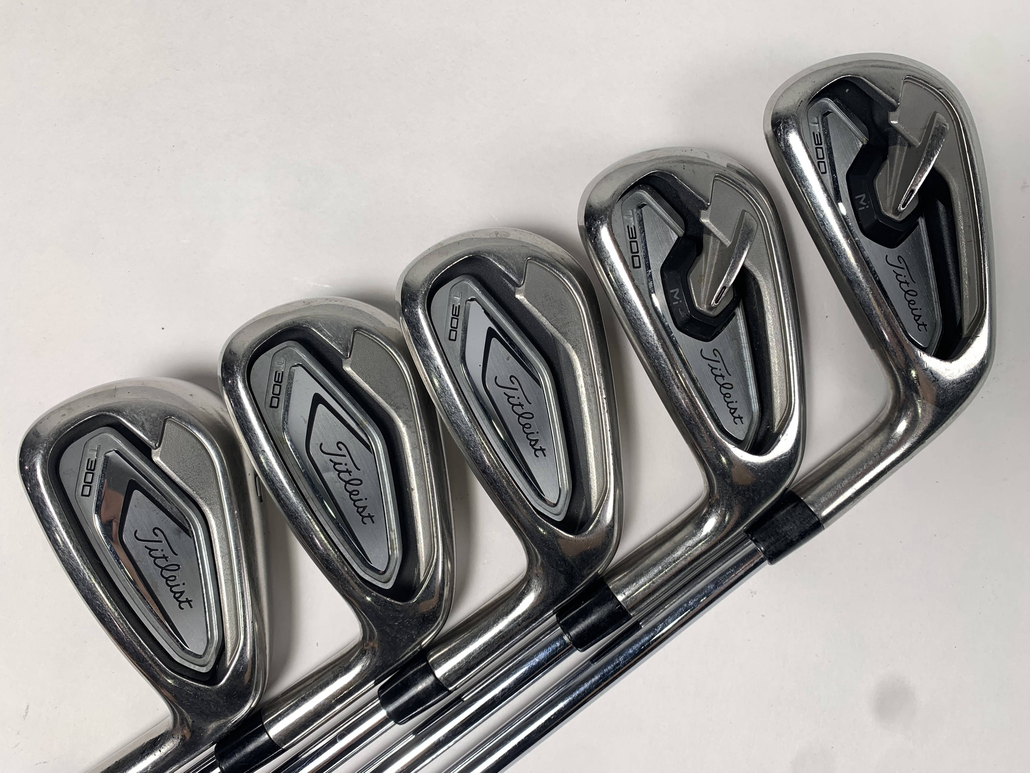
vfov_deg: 53.1
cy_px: 386
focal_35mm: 26
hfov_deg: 67.3
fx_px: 774
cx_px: 515
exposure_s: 1/126
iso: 25
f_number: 1.8
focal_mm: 4.25
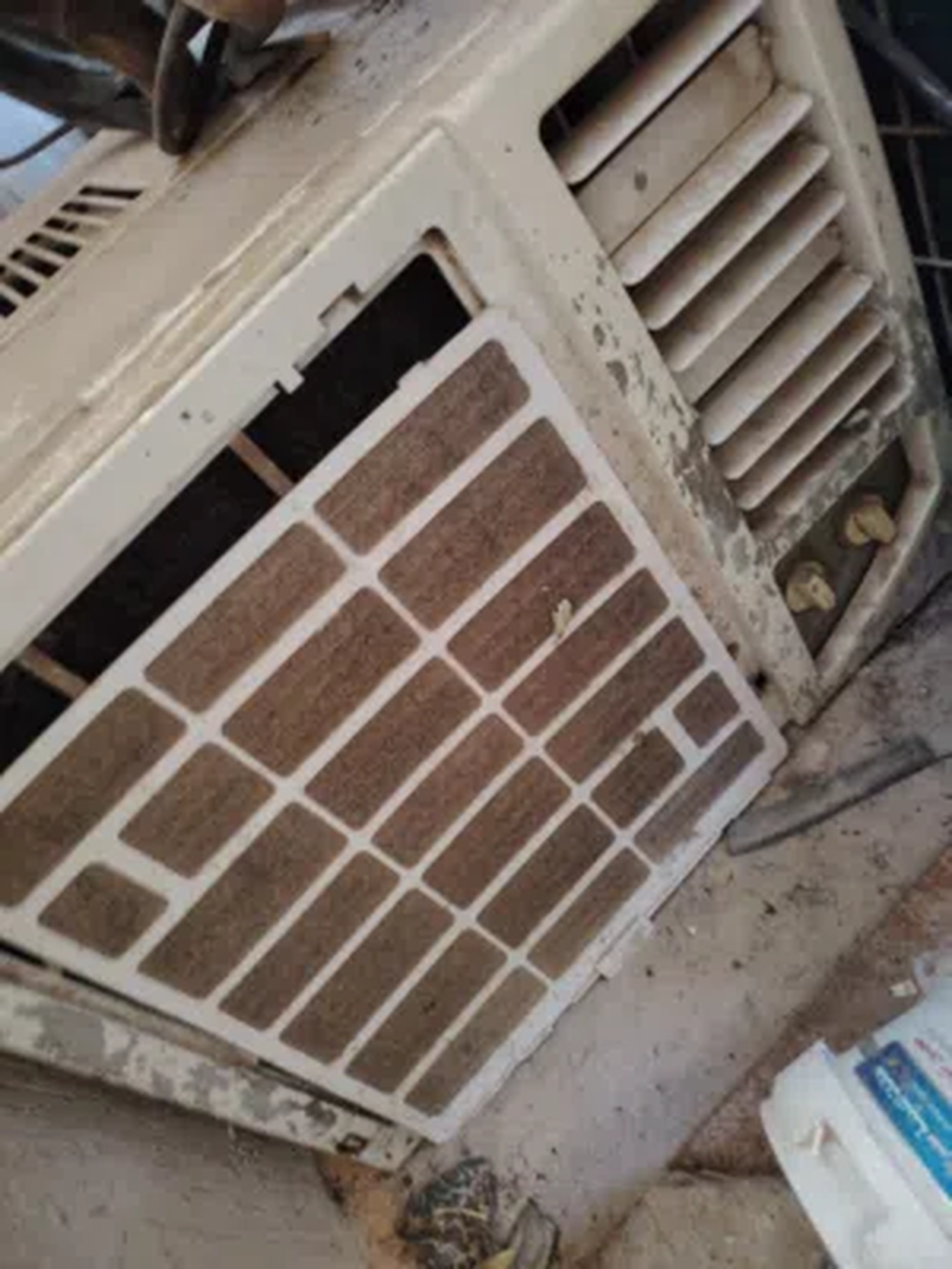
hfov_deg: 56.8
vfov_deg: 71.6
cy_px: 634
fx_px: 880
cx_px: 476
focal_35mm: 24
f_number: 1.75
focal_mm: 5.25
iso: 3500
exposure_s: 1/25
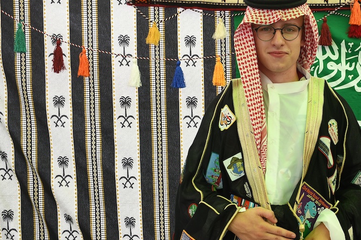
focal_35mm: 56
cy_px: 114
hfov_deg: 34.0
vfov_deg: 24.2
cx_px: 312
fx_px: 562
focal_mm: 20
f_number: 5
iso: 125
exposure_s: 1/100
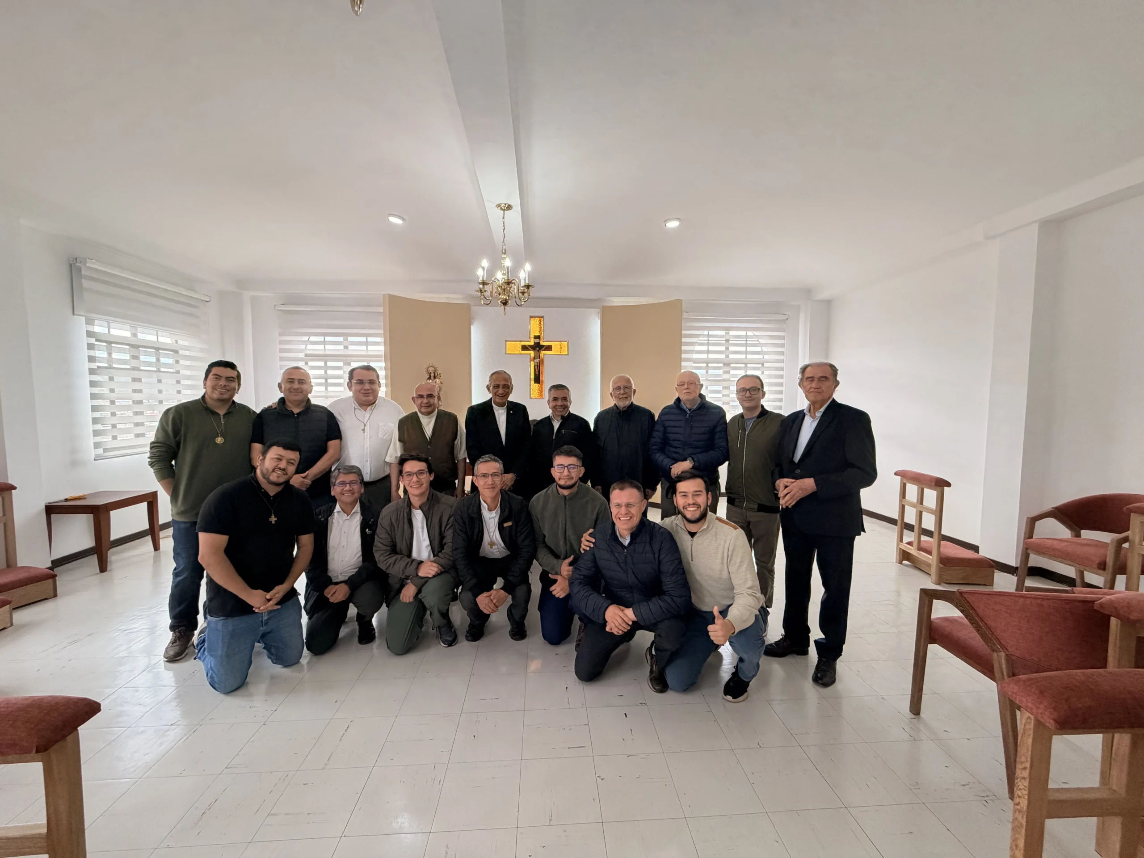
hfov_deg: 102.1
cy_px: 429
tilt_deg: -3.0
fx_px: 463
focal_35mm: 14
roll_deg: +0.1
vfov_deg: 85.7
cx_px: 572
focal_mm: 2.2
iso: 160
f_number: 2.2
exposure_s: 1/120
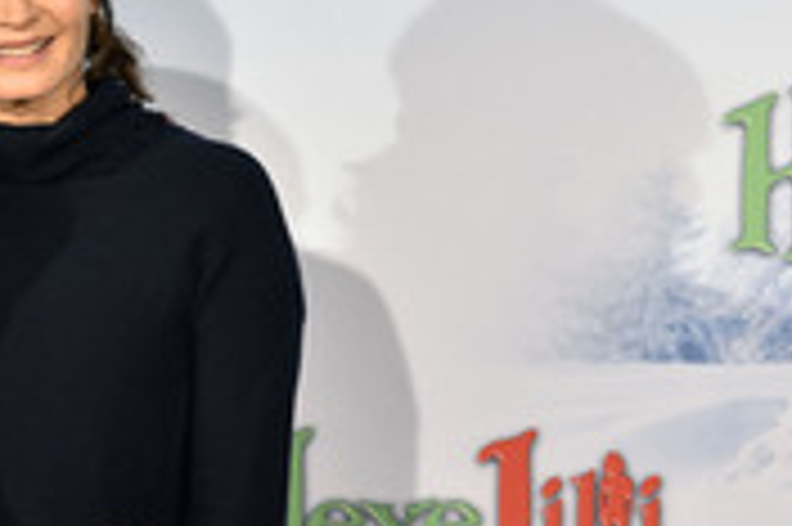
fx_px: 3934
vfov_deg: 7.6
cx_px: -83
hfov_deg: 11.3
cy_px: 423
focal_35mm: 179
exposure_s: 1/160
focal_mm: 70
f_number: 5.6
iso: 640
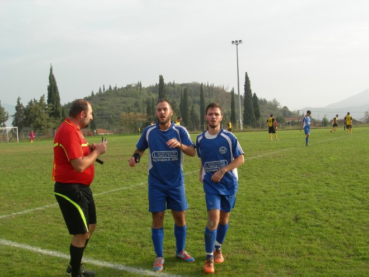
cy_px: 138
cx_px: 184
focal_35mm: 41
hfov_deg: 45.8
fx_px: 437
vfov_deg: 35.1
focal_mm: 8.5
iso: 50
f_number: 4.9
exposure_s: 1/196
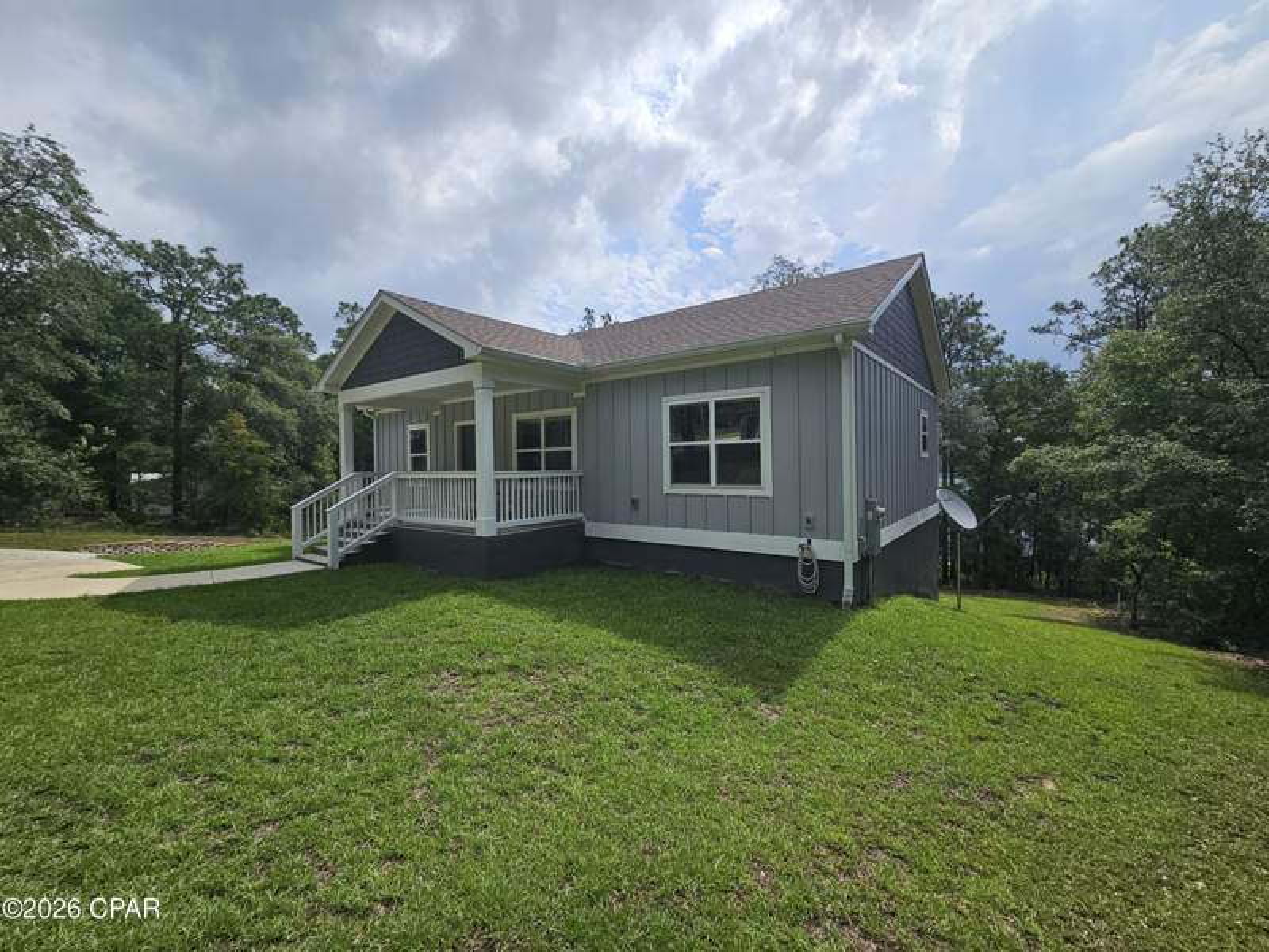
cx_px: 634
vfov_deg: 89.9
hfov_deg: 106.2
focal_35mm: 13
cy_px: 476
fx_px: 477
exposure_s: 1/3354
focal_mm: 2.2
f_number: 2.2
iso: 50
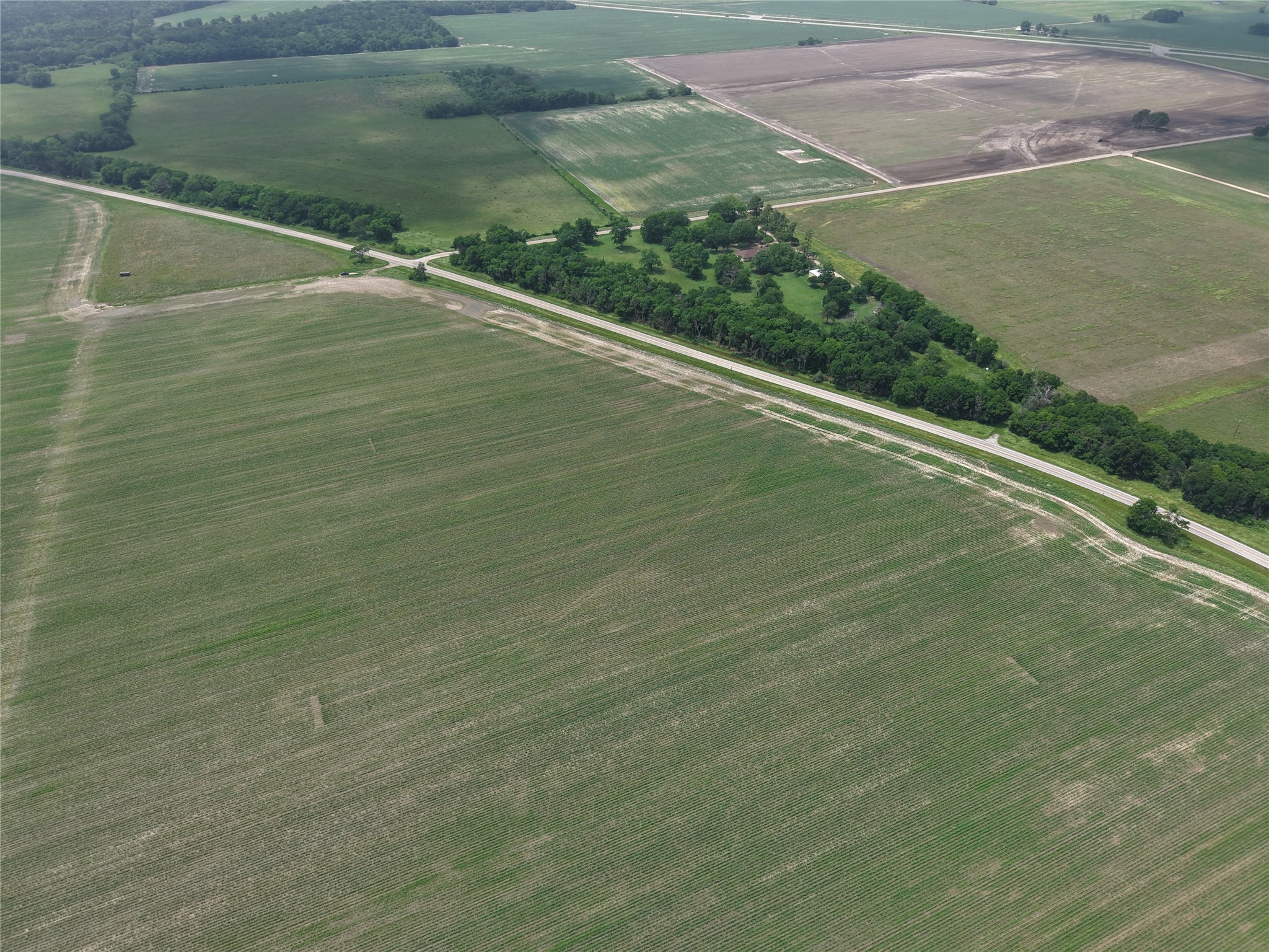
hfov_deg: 71.6
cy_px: 476
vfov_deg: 56.8
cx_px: 634
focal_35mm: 24
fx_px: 880
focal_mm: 8.67
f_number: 1.8
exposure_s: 1/2500
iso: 100
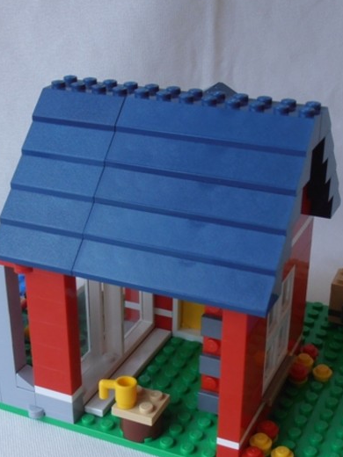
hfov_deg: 22.9
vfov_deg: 30.1
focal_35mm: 64
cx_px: 161
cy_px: 287
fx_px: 846
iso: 80
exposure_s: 1/80
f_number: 3.9
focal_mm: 6.61
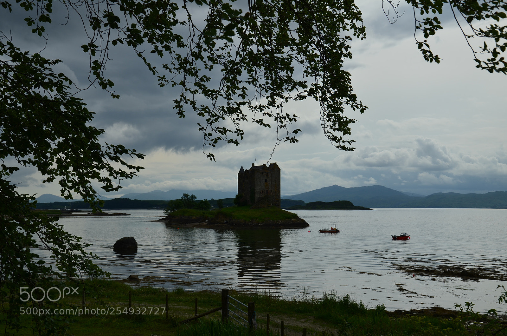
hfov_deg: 37.9
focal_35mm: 52
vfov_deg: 25.6
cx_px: 254
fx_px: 738
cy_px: 168
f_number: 8
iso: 100
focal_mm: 35
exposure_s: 1/250
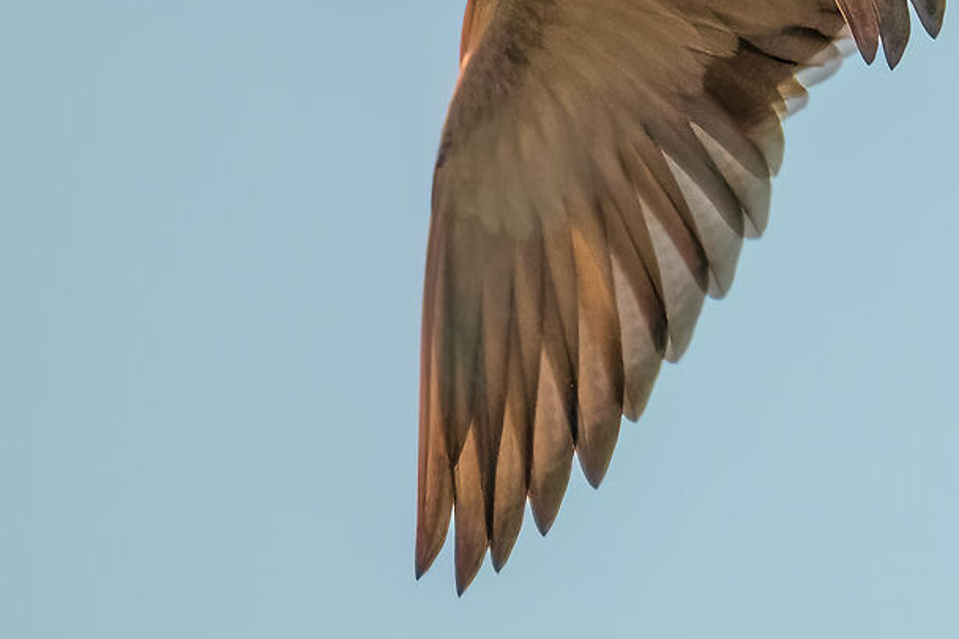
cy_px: 222
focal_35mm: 2368
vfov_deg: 0.6
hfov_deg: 0.9
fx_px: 63060
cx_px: 1612
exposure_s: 1/1600
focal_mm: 600
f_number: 6.3
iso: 1250
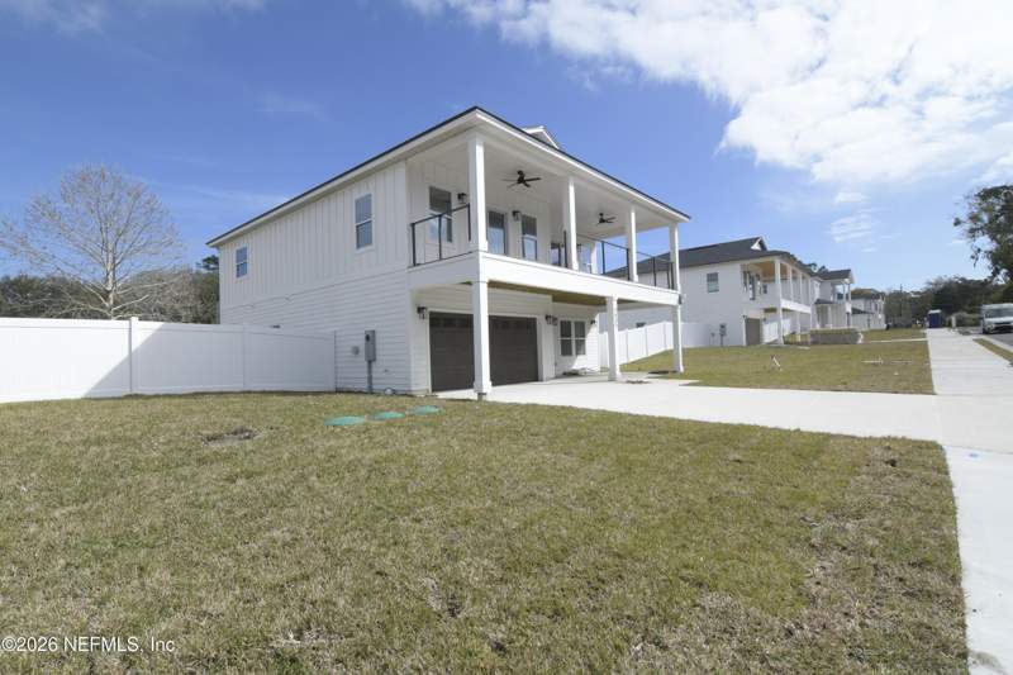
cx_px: 506
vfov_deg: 73.7
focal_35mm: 16
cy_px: 338
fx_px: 450
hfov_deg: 96.7
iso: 160
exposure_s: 1/250
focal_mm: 11
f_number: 10
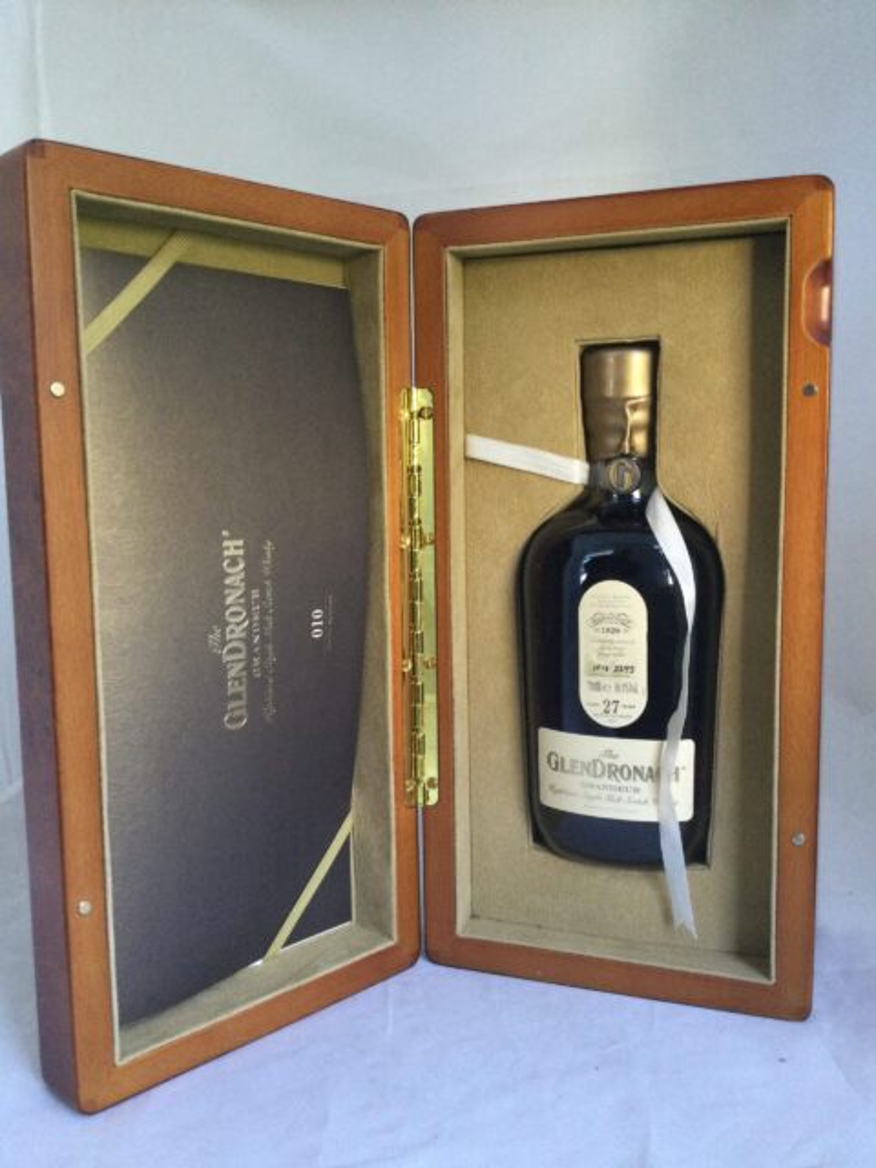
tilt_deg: -6.8
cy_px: 584
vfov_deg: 58.4
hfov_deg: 45.4
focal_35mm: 31
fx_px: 1046
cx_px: 438
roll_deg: +2.3
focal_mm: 3.3
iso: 160
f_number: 2.4
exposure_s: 1/33
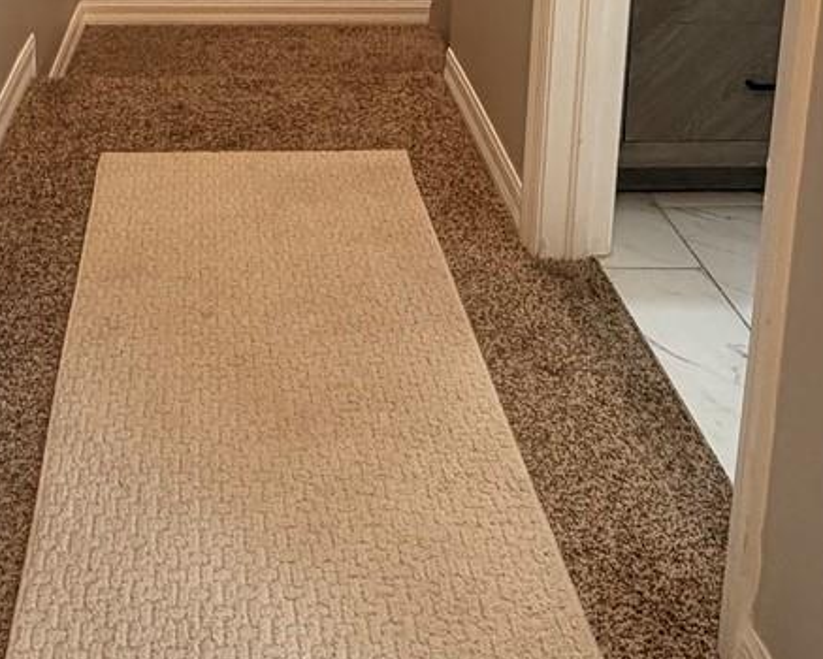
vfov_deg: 27.3
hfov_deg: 36.8
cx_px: 249
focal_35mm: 50
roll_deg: -0.1
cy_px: -94
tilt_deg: -13.4
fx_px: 1218
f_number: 2.2
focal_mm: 2.22
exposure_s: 1/60
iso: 200
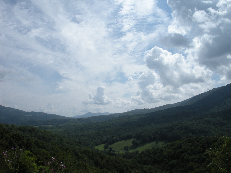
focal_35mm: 36
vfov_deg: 39.7
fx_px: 240
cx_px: 116
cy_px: 86
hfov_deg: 51.4
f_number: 5.6
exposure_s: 1/675
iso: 64
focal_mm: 6.3
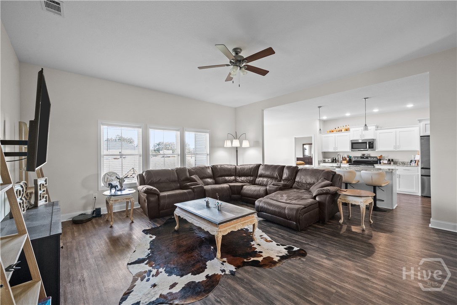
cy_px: 152
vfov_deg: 77.3
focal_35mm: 15
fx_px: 190
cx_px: 228
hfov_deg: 100.4
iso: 8000
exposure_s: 1/30
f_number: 8
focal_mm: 15
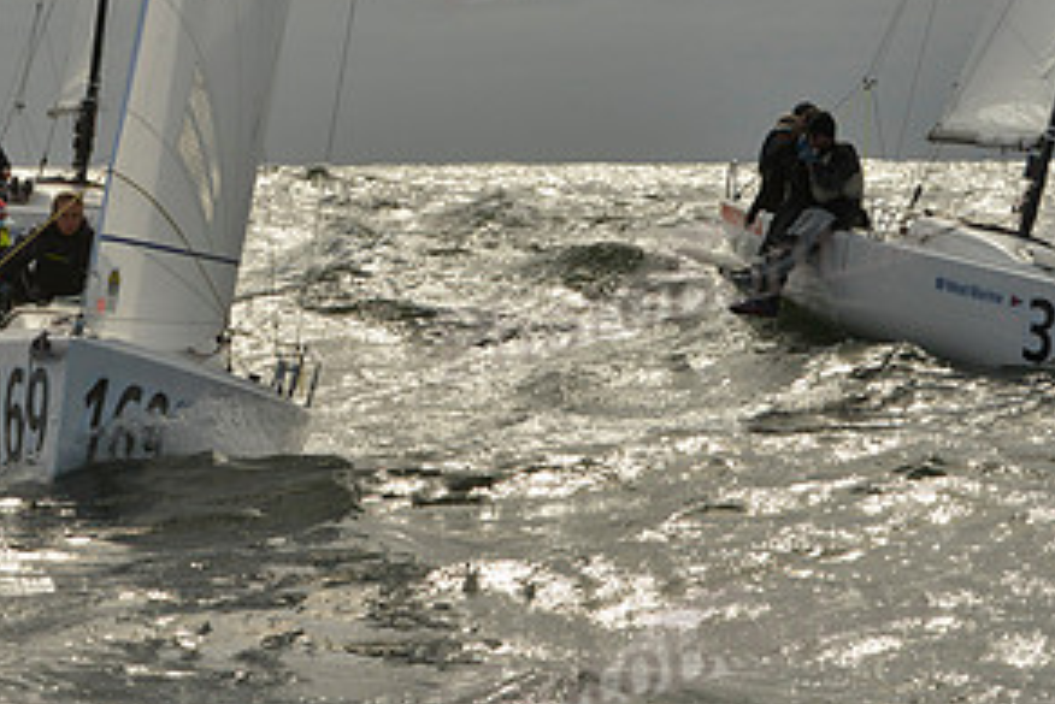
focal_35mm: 139
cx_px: 249
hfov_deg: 14.7
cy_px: 153
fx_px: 4075
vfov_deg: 9.9
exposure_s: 1/1000
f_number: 16
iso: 400
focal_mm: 70
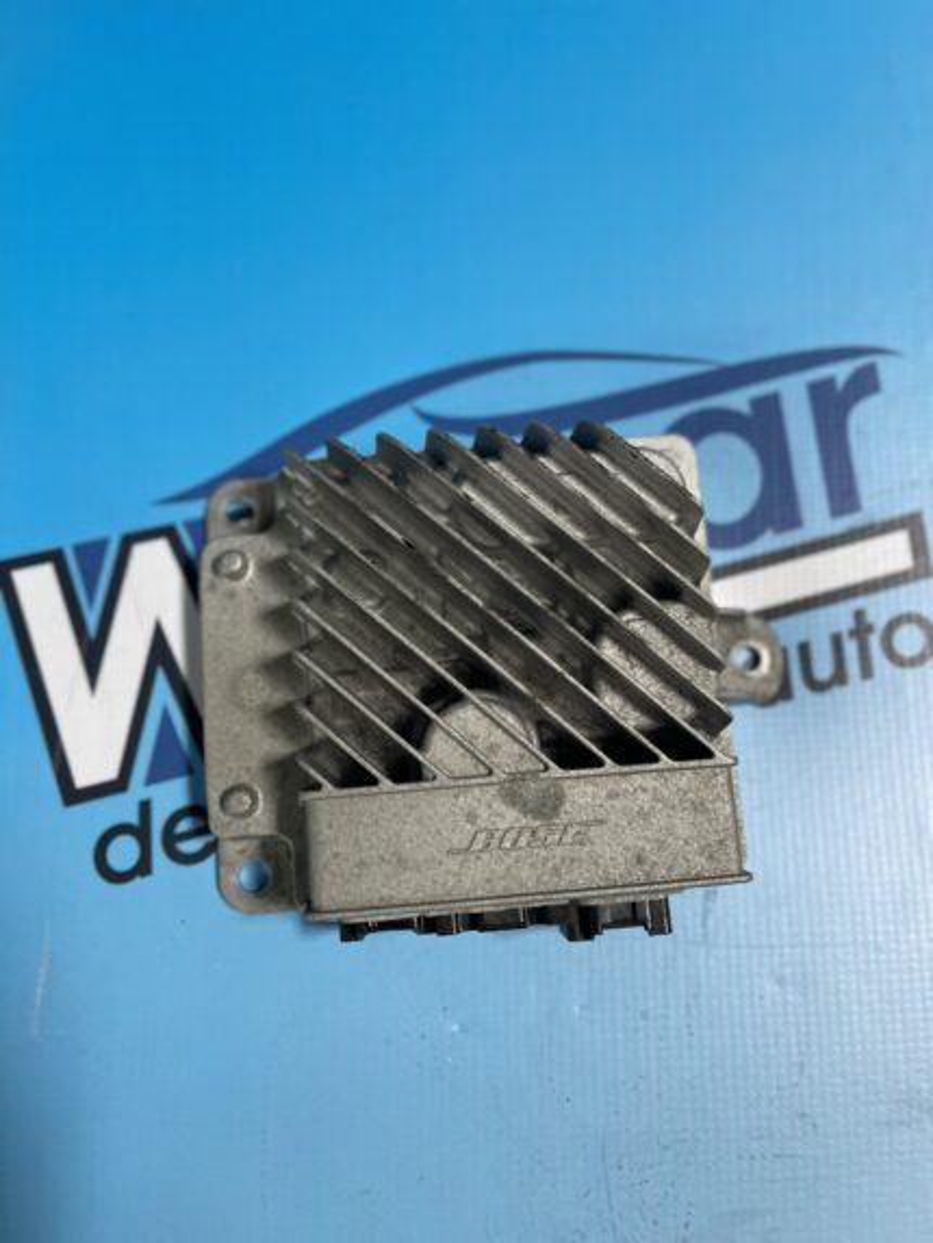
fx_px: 934
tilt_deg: -78.6
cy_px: 622
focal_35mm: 26
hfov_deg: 53.1
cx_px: 466
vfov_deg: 67.3
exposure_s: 1/66
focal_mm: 5.1
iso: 125
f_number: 1.6
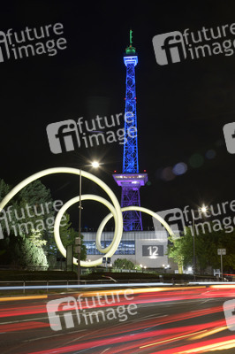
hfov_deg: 35.0
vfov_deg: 50.7
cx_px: 118
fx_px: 373
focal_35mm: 38
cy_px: 177
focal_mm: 38
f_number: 14
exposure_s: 8
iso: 100
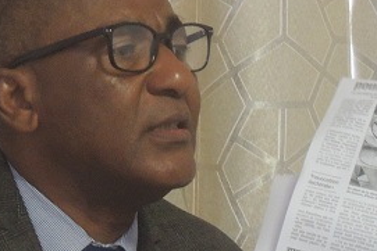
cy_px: 273
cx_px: 213
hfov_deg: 7.1
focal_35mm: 288
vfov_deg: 4.8
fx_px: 3017
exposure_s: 1/15
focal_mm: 17.9
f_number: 5.5
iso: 800
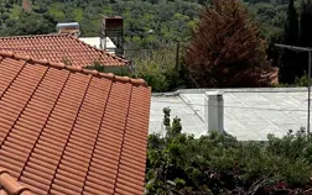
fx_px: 1115
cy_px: -64
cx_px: -1
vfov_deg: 9.8
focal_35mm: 131
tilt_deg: -2.6
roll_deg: +1.0
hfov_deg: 15.6
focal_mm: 6
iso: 25
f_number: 2
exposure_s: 1/2817
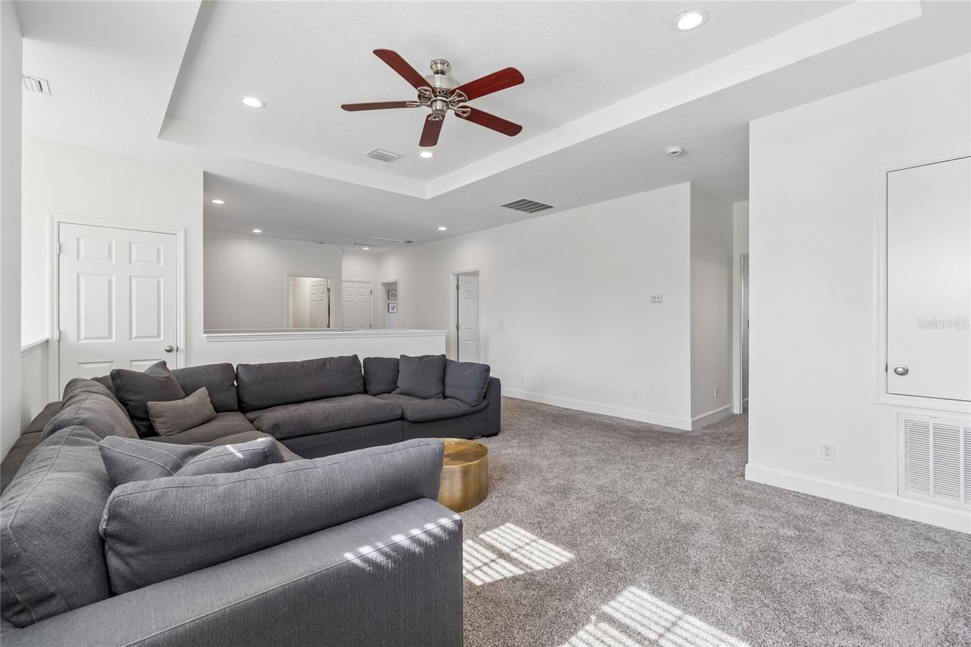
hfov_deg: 100.4
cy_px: 324
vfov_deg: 77.3
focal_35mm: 15
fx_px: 404
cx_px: 486
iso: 100
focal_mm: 10
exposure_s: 1/5
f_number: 7.1
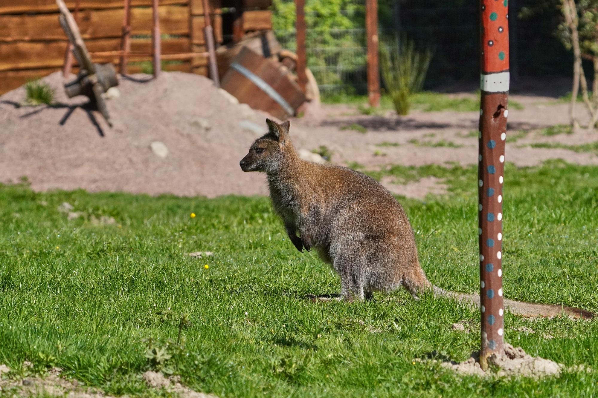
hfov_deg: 6.9
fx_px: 4983
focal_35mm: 300
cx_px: 299
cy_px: 199
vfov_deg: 4.6
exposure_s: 1/4000
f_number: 8
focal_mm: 200
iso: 2000
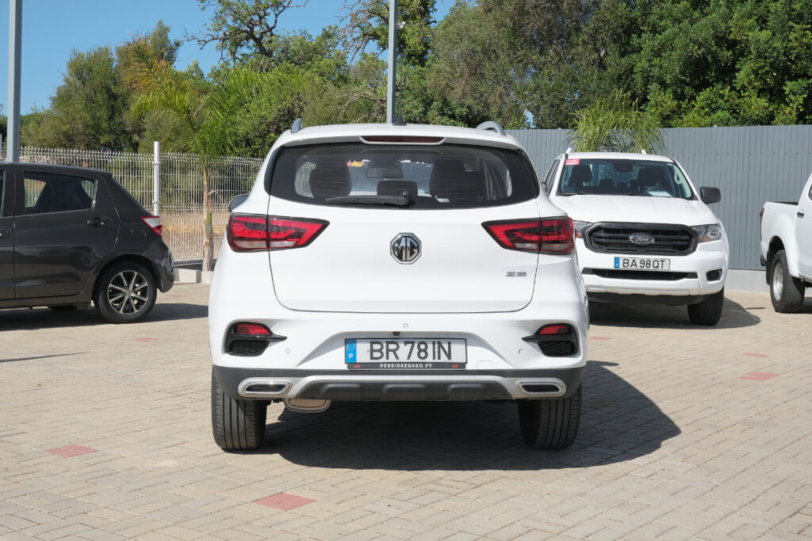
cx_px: 406
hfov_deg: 41.1
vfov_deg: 28.1
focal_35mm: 48
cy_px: 270
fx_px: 1083
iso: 160
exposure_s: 1/400
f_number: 9
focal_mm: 32.3
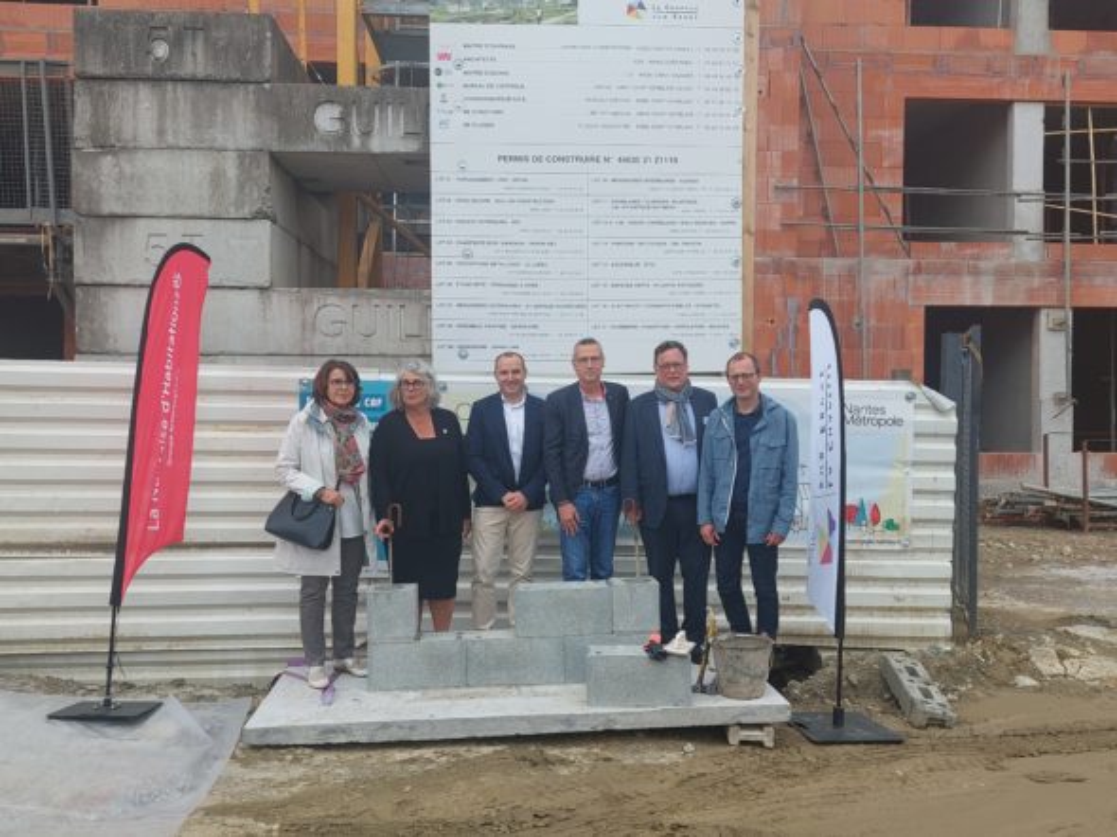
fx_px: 806
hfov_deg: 69.4
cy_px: 418
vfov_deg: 54.8
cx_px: 558
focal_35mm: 25
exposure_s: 1/732
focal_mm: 5.23
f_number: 1.8
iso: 40
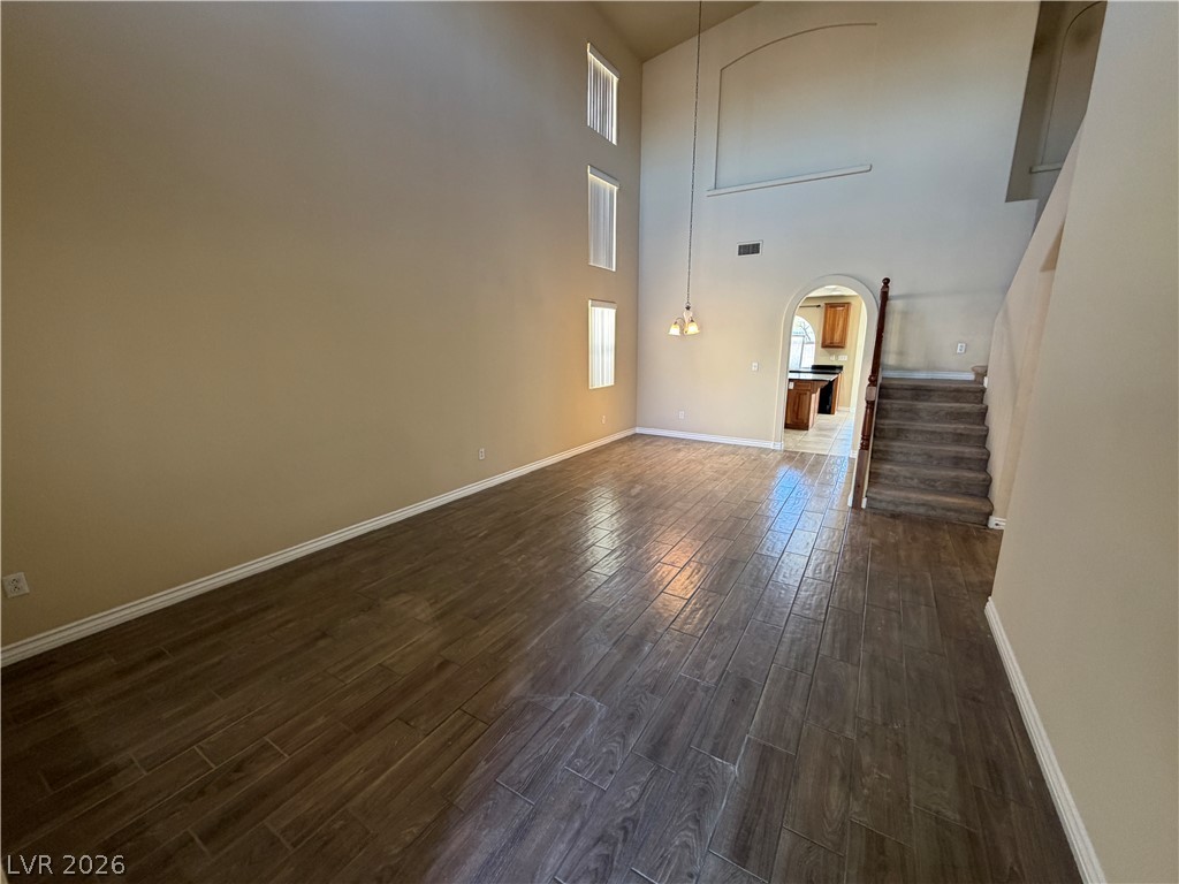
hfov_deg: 102.1
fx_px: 477
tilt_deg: -10.6
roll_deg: +0.8
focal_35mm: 14
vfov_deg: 85.7
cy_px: 442
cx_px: 590
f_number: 2.2
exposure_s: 1/60
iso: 250
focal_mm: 2.22
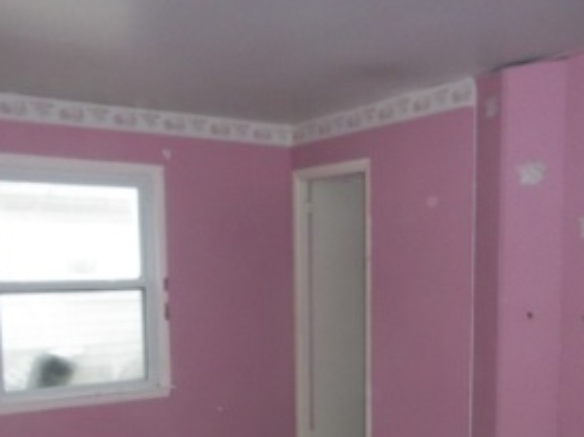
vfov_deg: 31.9
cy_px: 354
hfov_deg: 42.7
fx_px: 742
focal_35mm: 44
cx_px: 353
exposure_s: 1/30
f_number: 3.5
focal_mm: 4.9
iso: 320
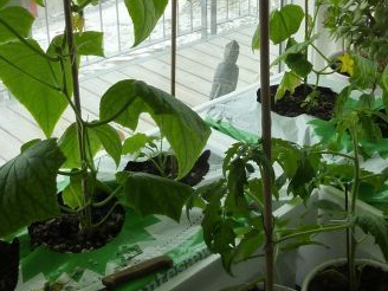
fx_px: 684
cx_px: 248
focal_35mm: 61
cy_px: 97
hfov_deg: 31.5
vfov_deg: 23.9
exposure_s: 1/100
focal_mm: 4.1
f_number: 3.3
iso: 125
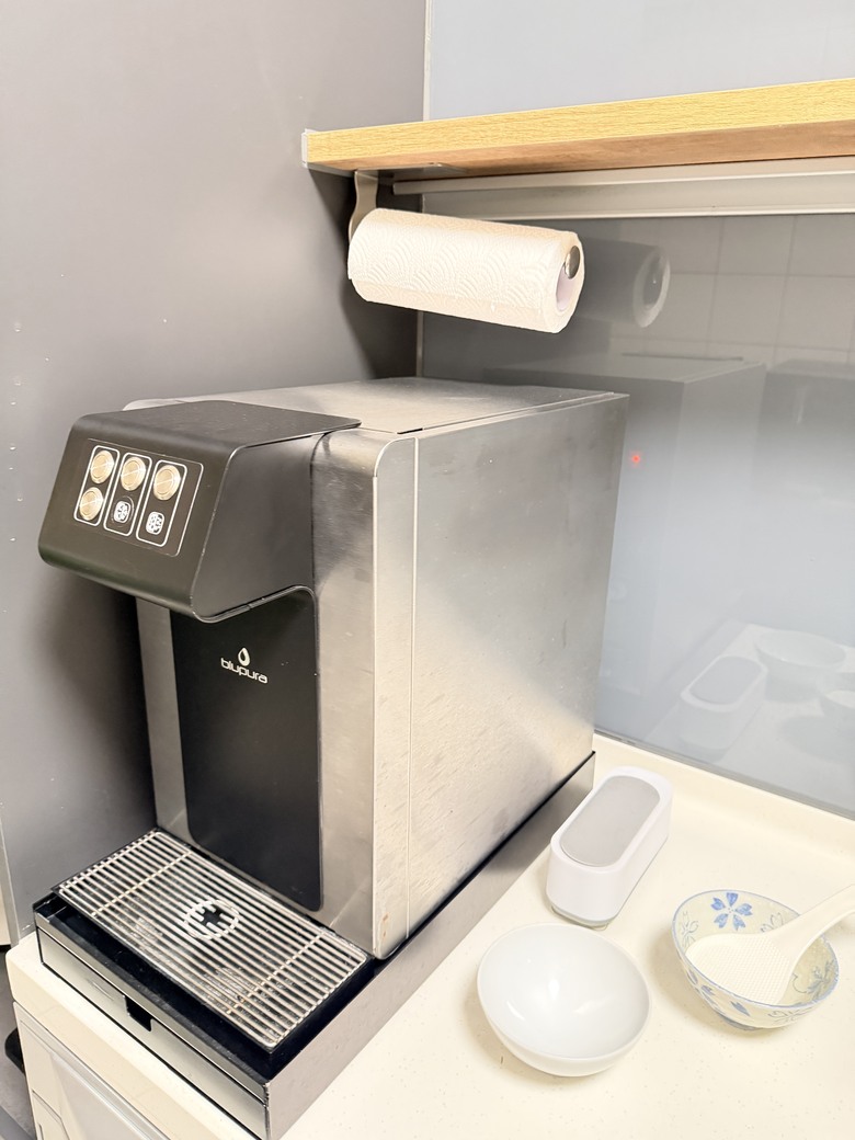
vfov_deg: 71.6
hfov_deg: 56.8
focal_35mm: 24
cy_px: 570
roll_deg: -3.4
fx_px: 790
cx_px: 428
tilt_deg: -19.2
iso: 1000
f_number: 1.78
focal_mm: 6.76
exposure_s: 1/38
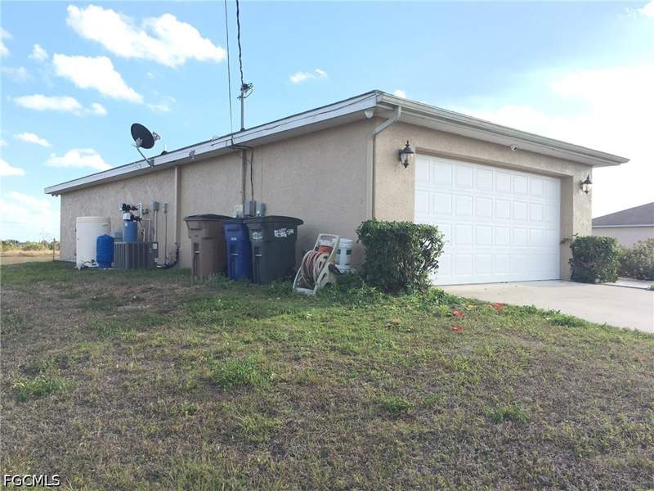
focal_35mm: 29
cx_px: 327
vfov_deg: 48.2
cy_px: 246
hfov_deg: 61.7
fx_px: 548
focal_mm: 4.15
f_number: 2.2
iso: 25
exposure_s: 1/1115
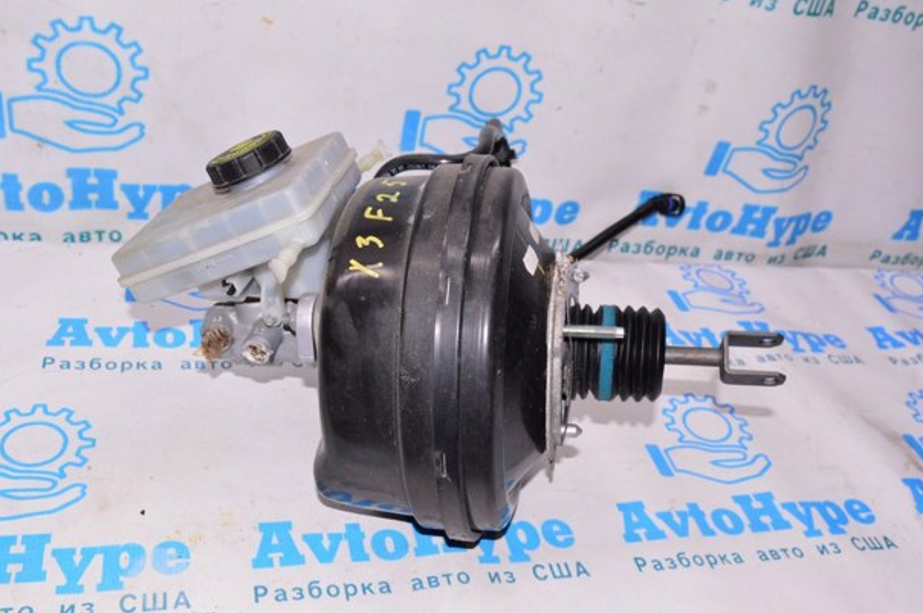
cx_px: 455
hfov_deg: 52.5
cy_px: 311
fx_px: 935
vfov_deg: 36.3
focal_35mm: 37
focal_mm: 23
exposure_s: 1/200
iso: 1600
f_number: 8
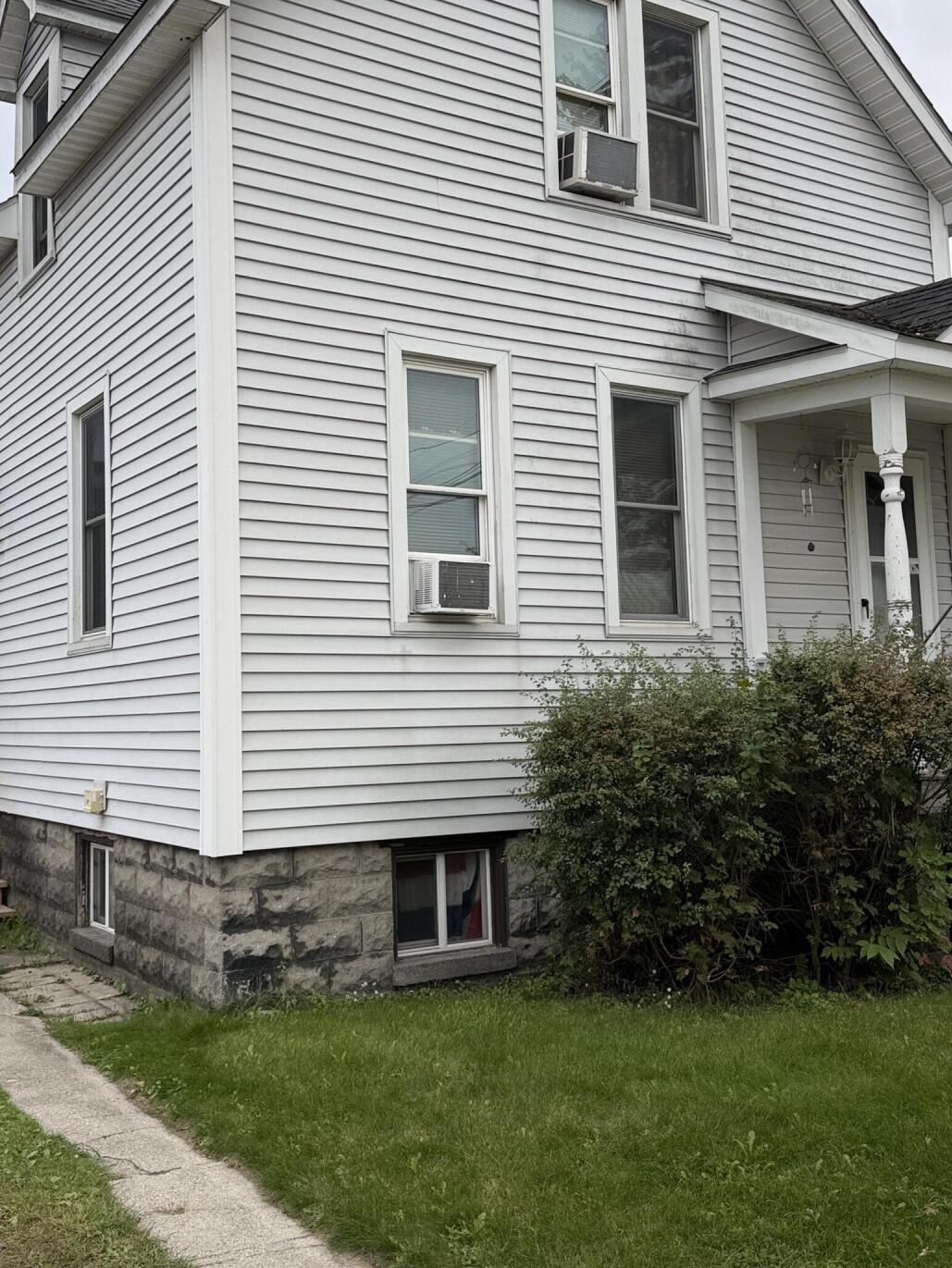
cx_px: 383
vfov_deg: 52.5
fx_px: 1283
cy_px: 568
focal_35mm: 35
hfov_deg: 40.5
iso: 80
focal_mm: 6.76
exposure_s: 1/1192
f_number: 1.78
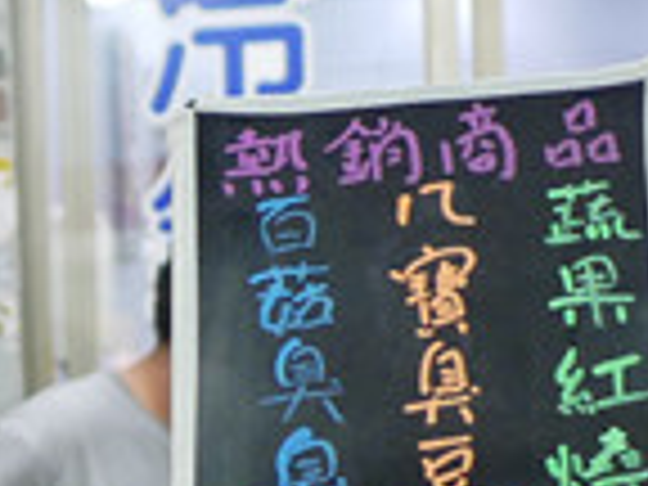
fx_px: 3501
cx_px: -976
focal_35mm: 187
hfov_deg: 9.3
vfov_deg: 7.9
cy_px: 560
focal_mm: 15
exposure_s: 1/60
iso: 500
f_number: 1.7
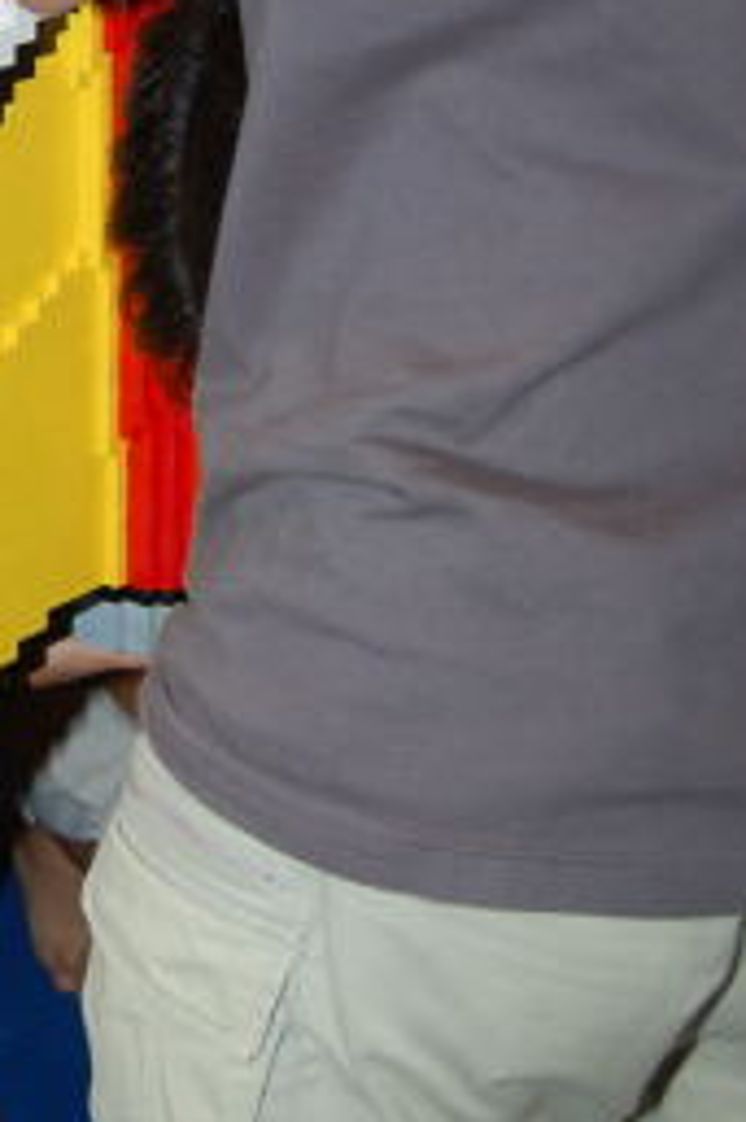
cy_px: 327
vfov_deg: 20.9
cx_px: -155
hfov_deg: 13.7
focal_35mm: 97
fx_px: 3019
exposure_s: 1/60
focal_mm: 26
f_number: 4
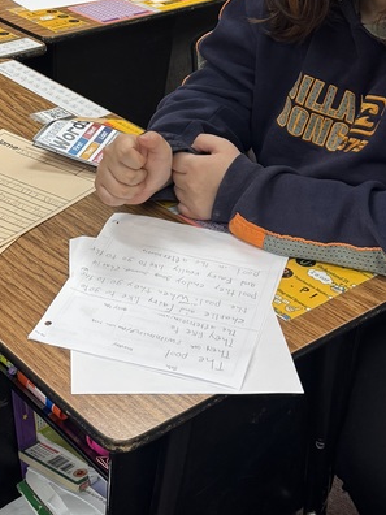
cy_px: 163
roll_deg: -0.3
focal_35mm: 62
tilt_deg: -27.1
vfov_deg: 30.9
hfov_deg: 23.4
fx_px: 922
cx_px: 103
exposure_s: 1/60
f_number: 1.78
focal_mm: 6.76
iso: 200
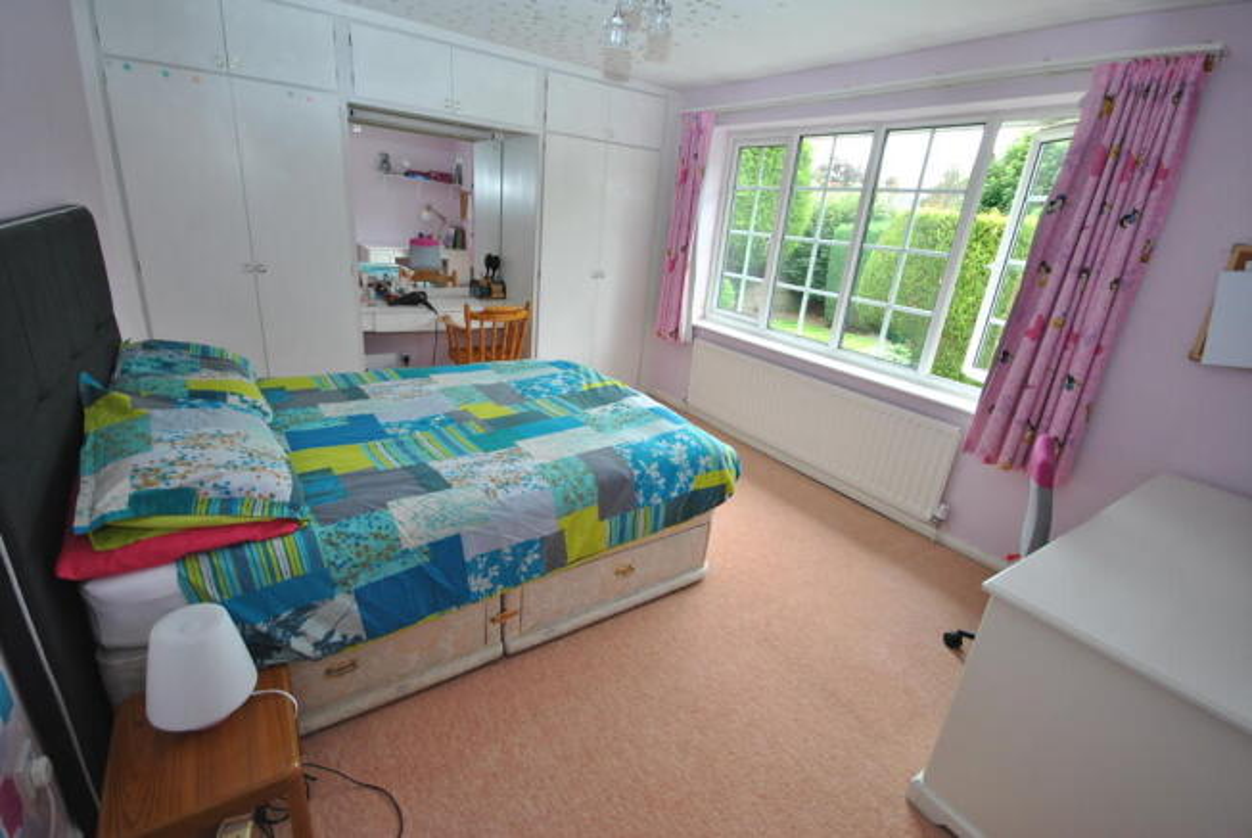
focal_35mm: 15
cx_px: 626
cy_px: 419
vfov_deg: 77.5
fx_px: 522
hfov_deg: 100.3
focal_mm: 10
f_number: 4
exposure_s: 1/40
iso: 200
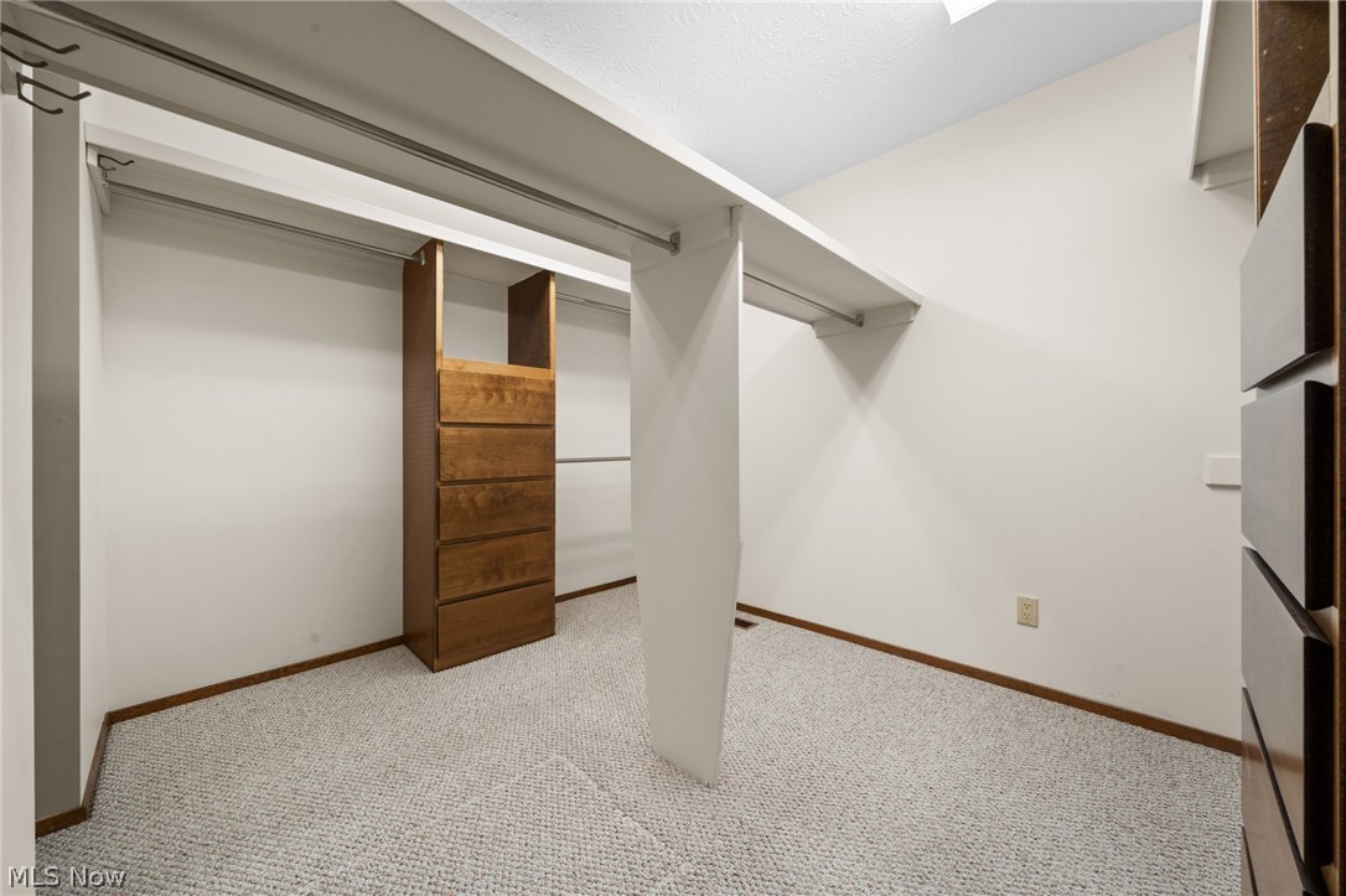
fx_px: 486
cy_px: 448
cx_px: 673
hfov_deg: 108.4
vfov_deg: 85.4
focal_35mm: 13
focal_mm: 13
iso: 250
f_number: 10
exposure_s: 1/3
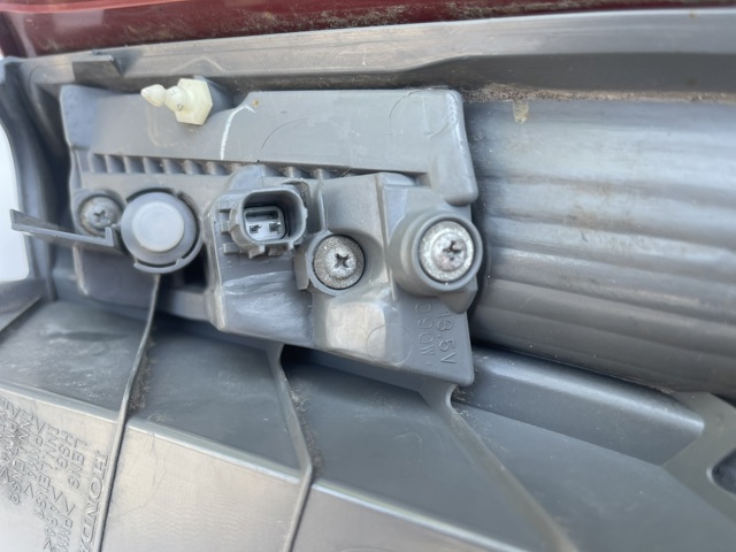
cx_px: 368
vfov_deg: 53.1
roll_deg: +3.6
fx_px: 553
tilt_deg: -35.2
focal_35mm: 26
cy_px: 276
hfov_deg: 67.3
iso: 40
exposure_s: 1/121
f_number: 1.6
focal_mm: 5.1
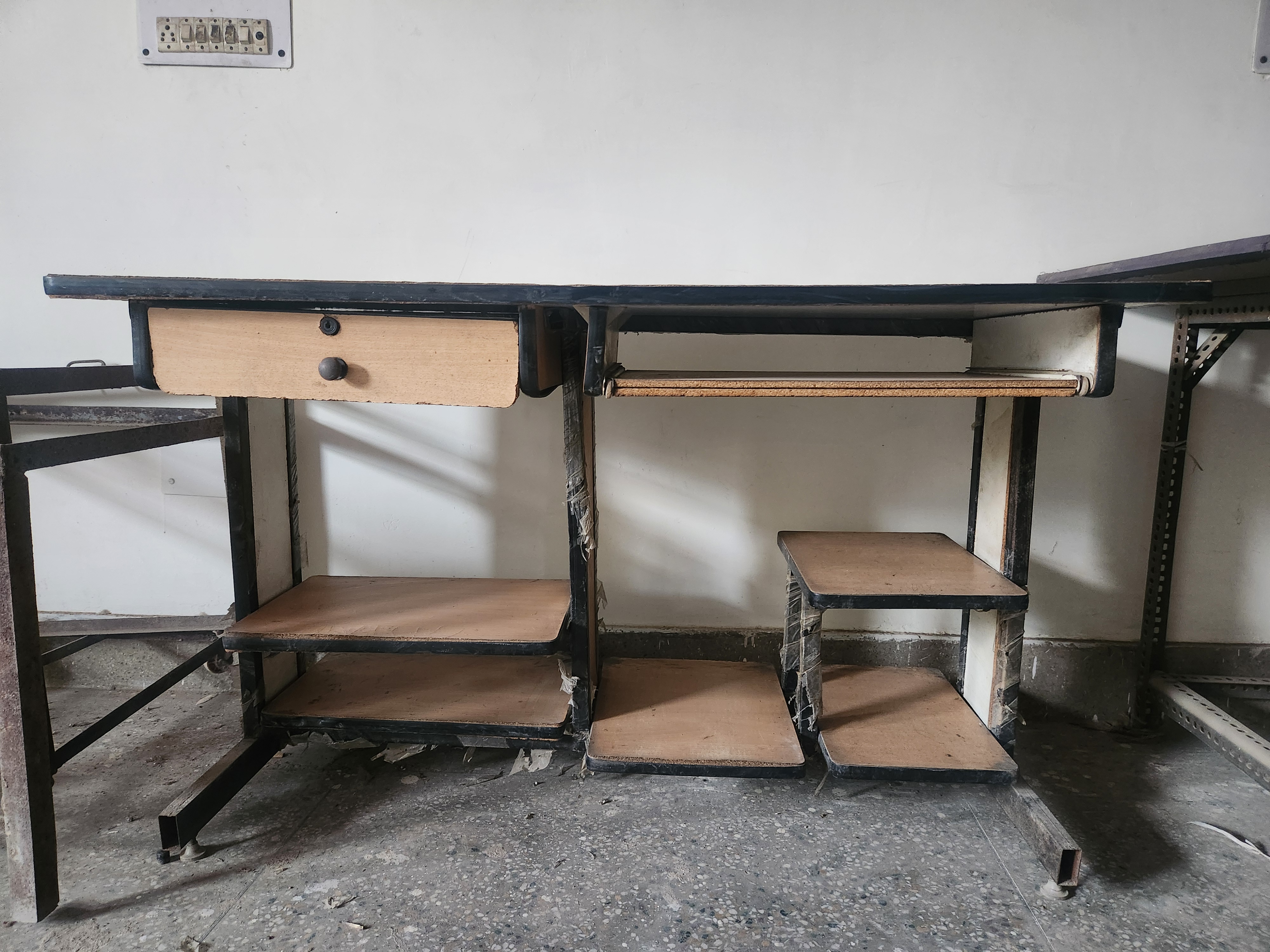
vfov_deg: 58.9
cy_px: 476
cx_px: 635
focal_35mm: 23
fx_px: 844
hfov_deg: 73.9
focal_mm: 5.4
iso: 640
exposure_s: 1/33
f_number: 1.8
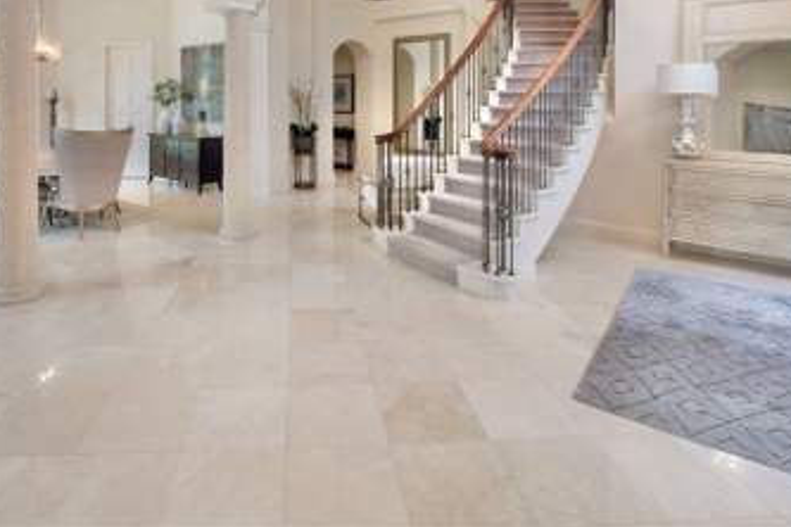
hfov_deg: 80.6
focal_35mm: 21
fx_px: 461
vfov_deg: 55.1
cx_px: 330
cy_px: 102
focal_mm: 7
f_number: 7.1
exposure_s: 1/10
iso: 200
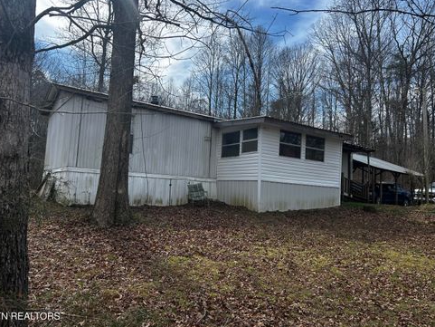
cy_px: 162
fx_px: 339
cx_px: 214
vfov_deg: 51.4
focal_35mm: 27
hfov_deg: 65.3
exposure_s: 1/2299
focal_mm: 5.7
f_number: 1.5
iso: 50
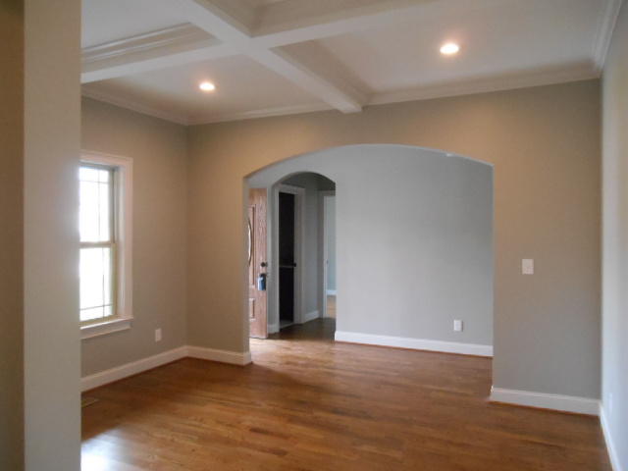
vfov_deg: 53.1
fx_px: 472
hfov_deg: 67.3
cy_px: 236
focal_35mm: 26
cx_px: 314
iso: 800
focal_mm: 4.7
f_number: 3.4
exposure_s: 1/80
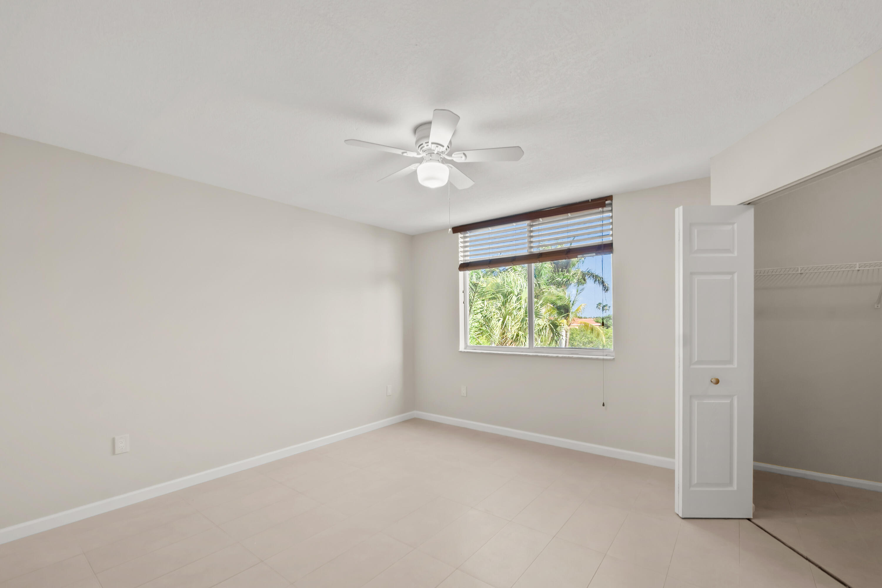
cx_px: 441
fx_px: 367
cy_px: 294
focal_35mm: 15
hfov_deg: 100.4
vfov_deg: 77.3
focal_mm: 10
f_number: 8
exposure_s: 1/2.5
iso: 100
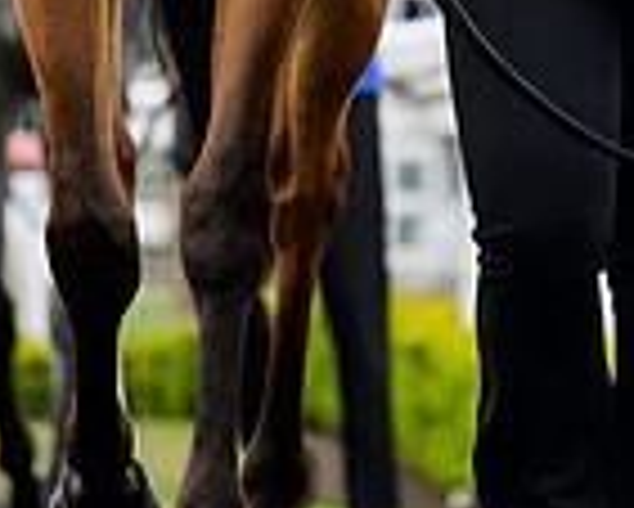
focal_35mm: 779
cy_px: -328
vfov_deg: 2.0
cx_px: 324
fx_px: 14627
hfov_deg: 2.5
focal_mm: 260
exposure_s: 1/1250
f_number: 5.6
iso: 1000
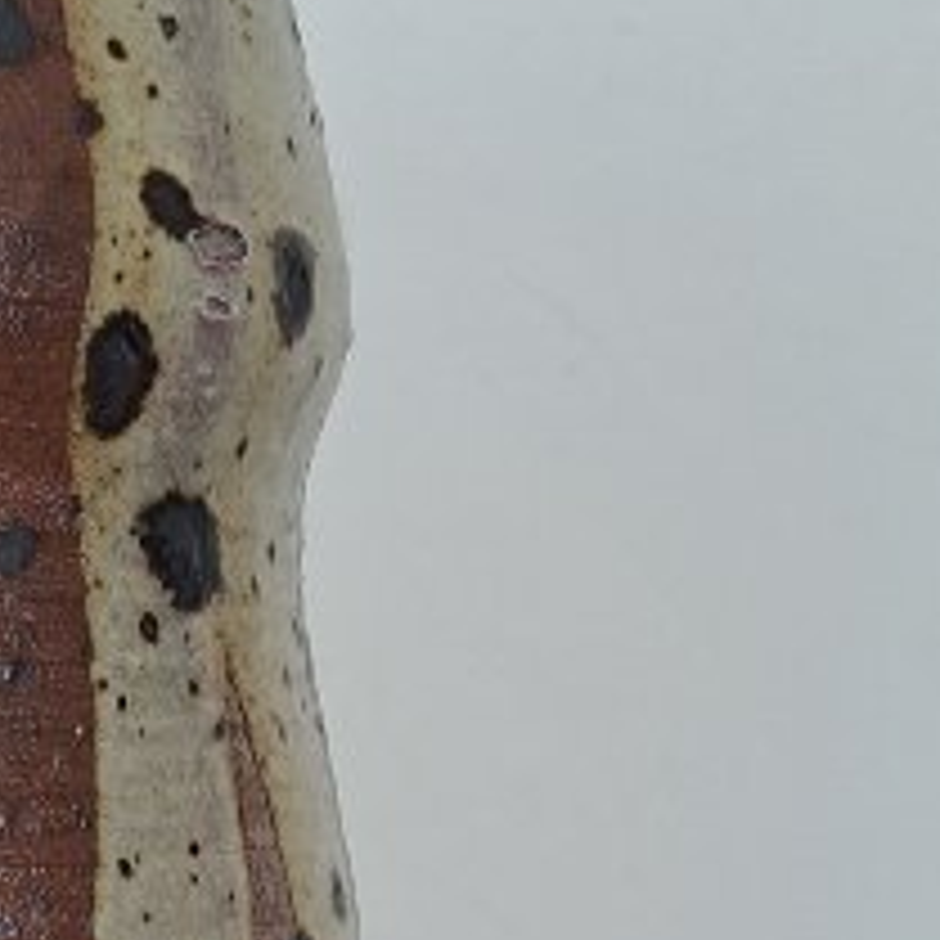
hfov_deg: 13.5
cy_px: 684
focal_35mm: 122
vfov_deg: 14.2
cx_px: -459
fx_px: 3748
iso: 100
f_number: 1.8
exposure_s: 1/50
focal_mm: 5.23
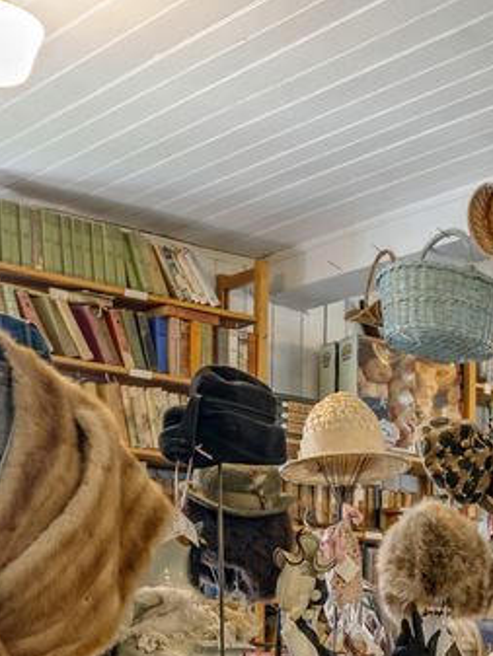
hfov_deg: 18.2
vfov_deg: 24.9
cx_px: 717
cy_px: 708
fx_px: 1385
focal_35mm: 73
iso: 800
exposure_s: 1/8
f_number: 8
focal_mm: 16
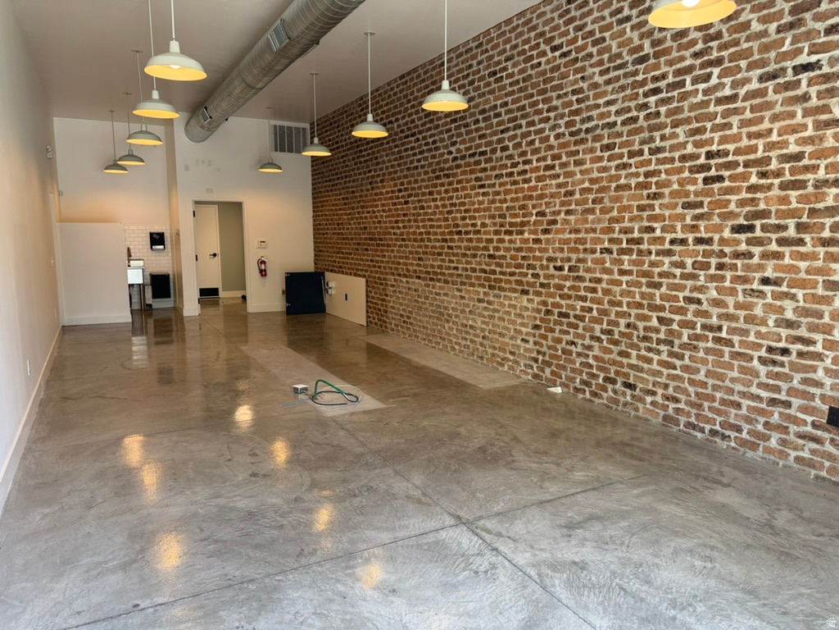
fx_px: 582
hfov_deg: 71.6
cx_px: 420
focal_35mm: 24
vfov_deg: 56.8
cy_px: 315
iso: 160
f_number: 1.78
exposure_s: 1/132
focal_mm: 6.76
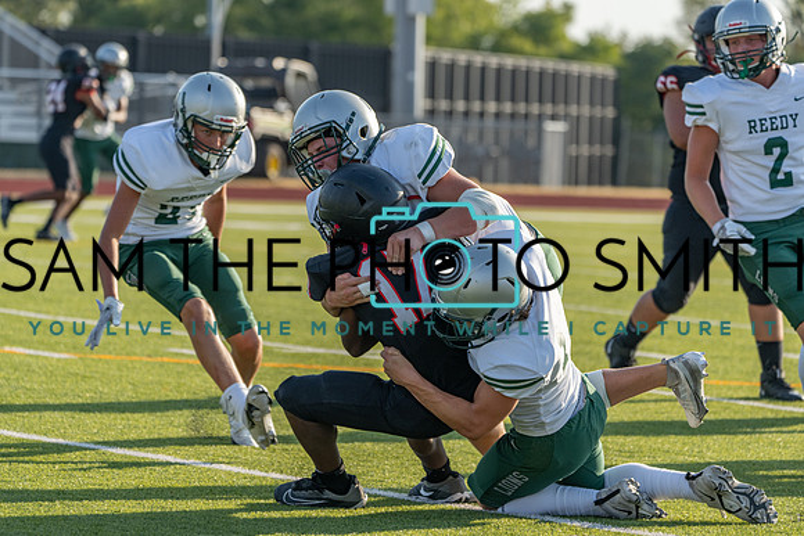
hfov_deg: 9.0
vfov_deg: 6.0
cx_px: 402
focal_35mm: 229
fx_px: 5115
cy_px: 268
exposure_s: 1/1250
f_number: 5.6
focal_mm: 229
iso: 500
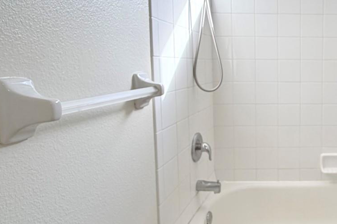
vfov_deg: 42.1
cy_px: 88
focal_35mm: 31
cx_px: 310
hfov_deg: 52.2
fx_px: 290
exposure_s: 1/120
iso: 160
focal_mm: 2.22
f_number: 2.2
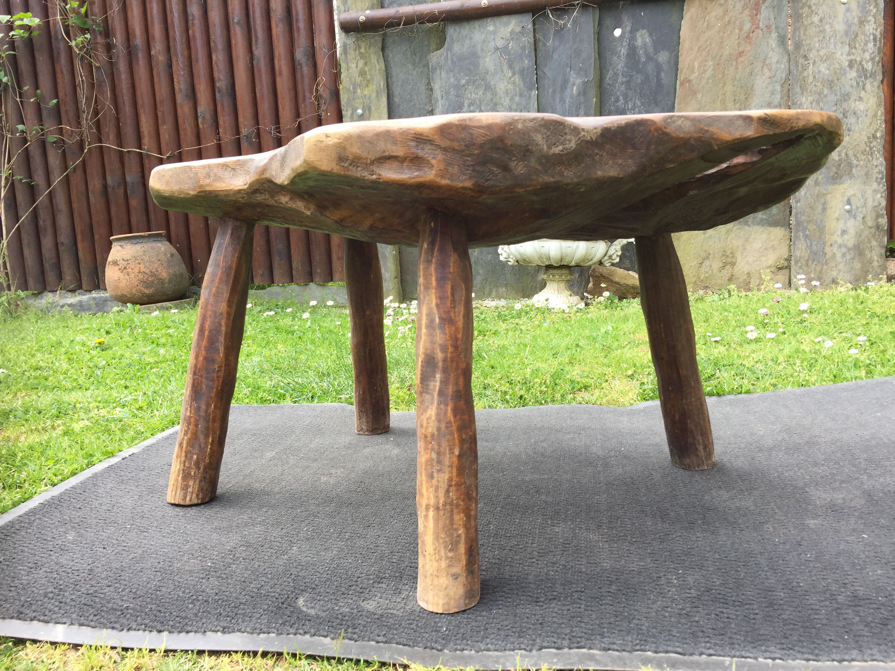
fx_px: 750
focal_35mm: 29
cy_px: 336
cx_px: 448
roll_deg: +3.0
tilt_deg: -7.8
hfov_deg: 61.7
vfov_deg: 48.2
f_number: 2.2
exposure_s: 1/347
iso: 32
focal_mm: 4.15
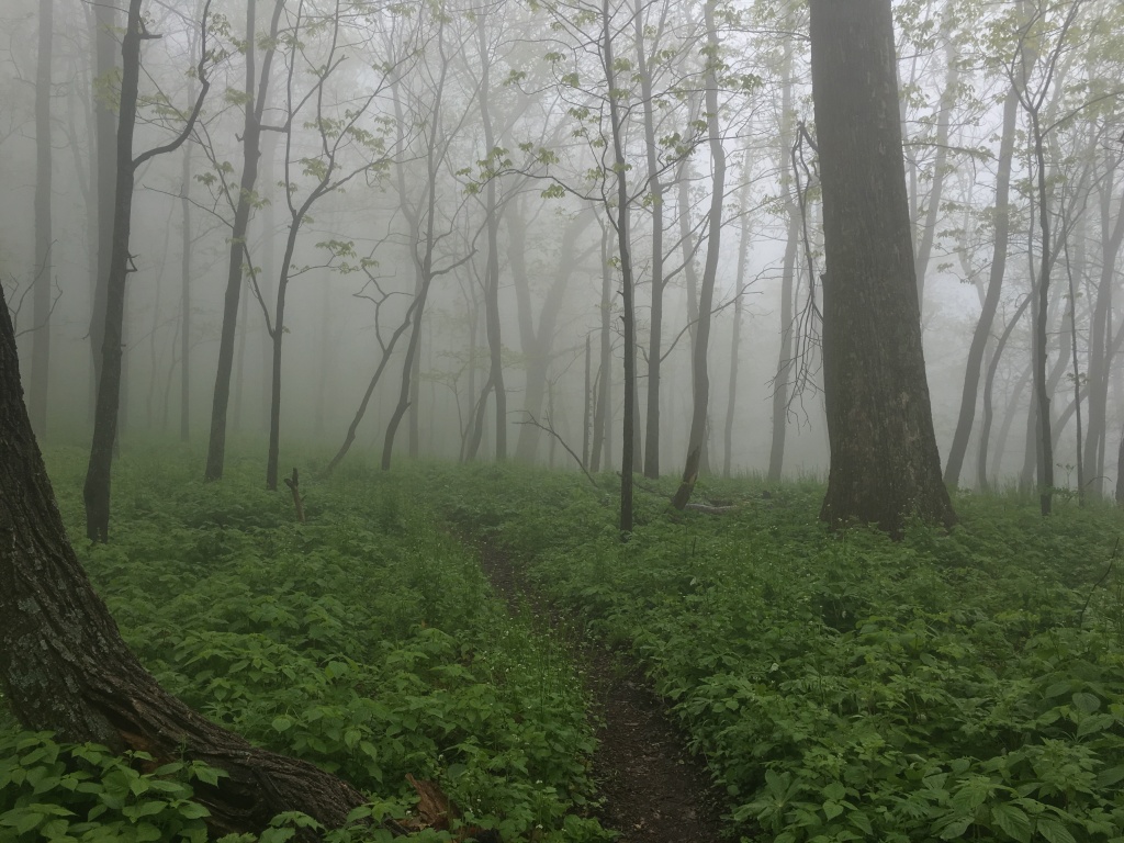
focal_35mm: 29
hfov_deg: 61.7
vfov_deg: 48.2
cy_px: 422
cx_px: 562
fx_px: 942
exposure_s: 1/337
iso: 25
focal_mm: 4.15
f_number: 2.2
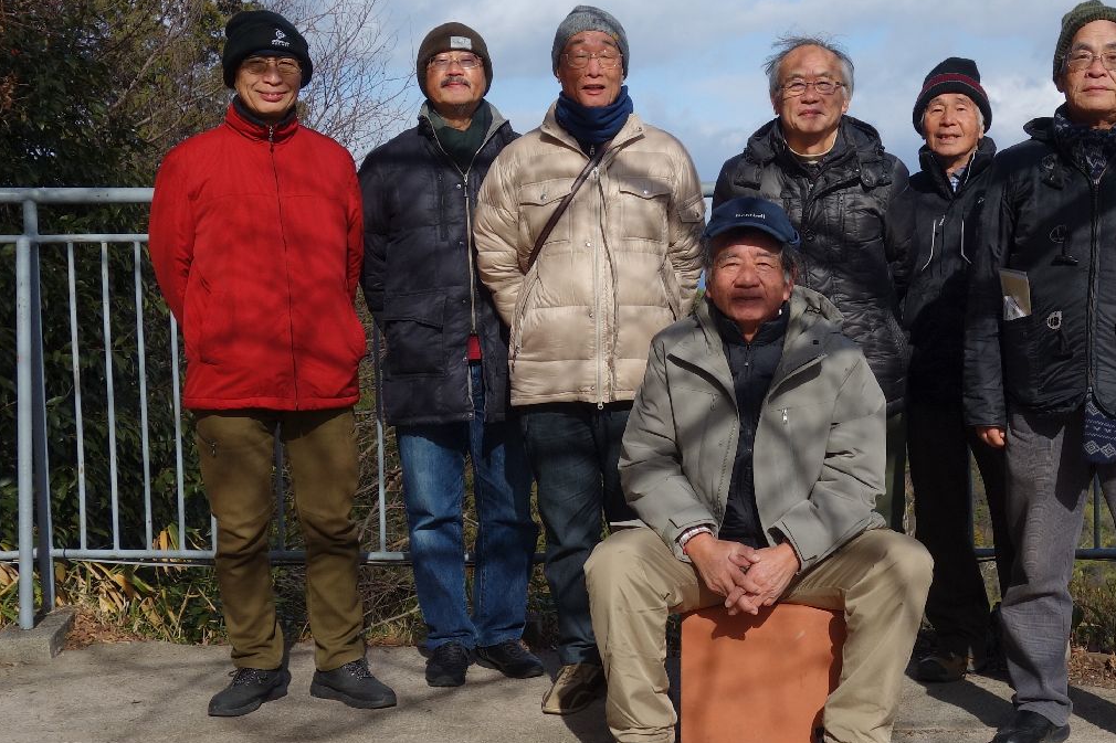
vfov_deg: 24.6
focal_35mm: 55
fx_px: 1705
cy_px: 295
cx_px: 733
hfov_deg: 35.9
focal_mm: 10.63
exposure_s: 1/640
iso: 125
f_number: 5.6
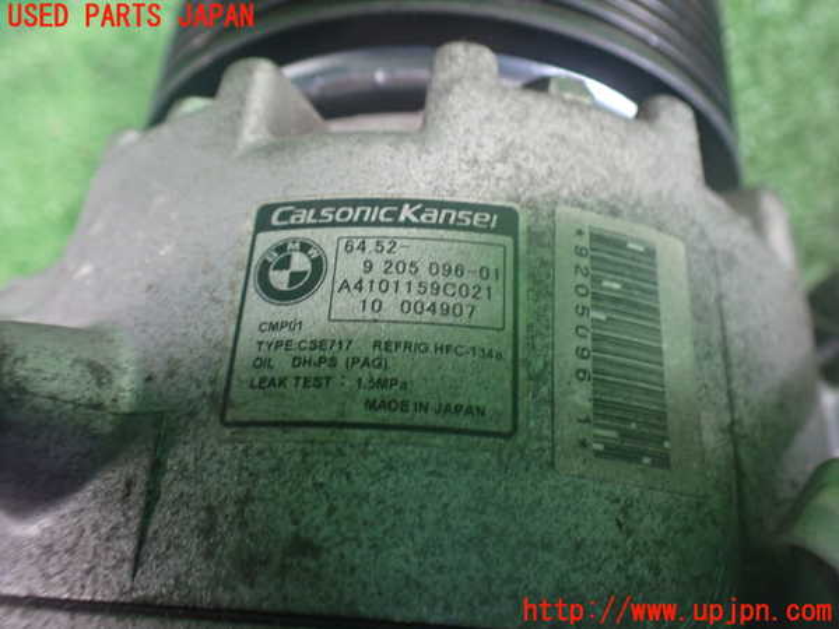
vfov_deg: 46.8
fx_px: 727
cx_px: 420
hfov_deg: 60.0
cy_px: 314
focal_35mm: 30
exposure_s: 1/30
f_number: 2.3
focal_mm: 5.4
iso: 800
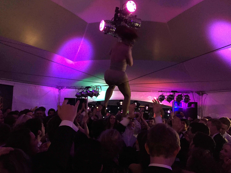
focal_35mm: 31
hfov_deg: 58.3
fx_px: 207
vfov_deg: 45.4
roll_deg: -3.0
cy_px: 88
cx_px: 110
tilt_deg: +5.8
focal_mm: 4.15
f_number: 2.2
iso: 400
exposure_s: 1/15
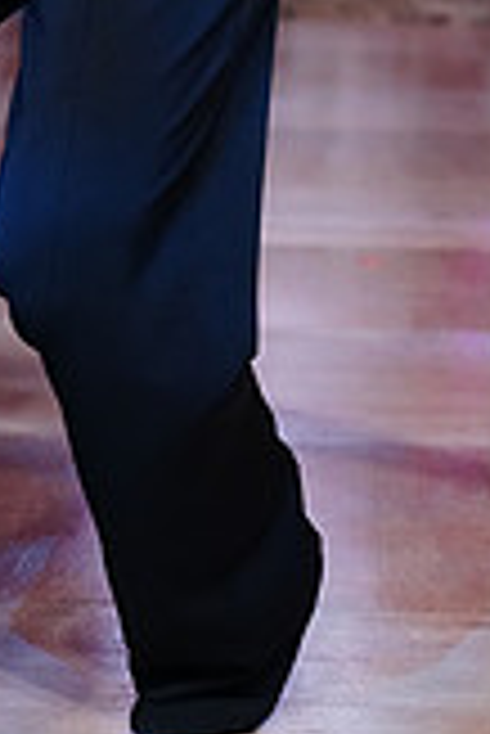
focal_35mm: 249
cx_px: -128
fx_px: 5073
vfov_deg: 8.1
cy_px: -320
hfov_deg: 5.5
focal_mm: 70
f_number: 4
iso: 4000
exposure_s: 1/400
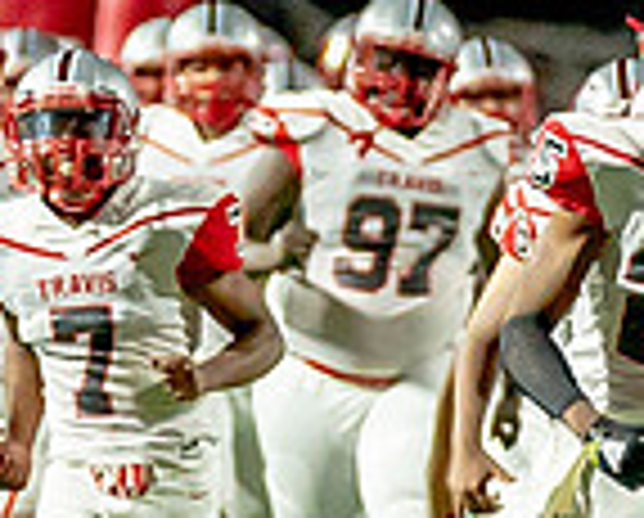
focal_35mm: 1311
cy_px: 353
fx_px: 25039
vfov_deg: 1.2
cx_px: -500
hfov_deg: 1.5
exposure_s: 1/1500
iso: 4000
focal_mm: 159
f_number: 2.8
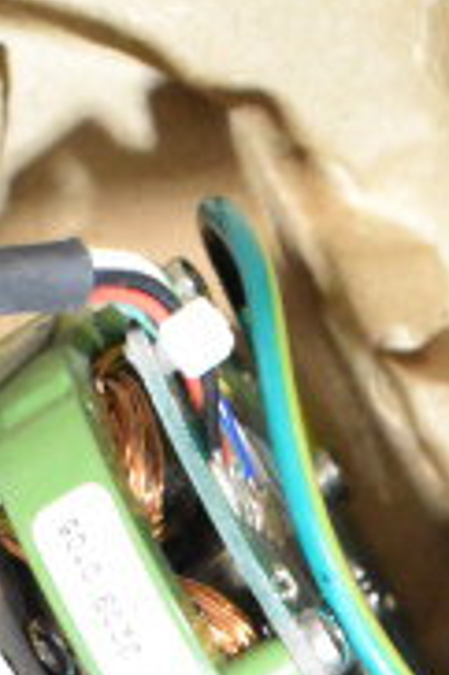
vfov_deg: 10.6
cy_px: 1229
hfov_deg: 7.6
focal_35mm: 181
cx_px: 293
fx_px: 3392
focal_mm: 24
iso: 6400
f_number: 6.3
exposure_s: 1/160
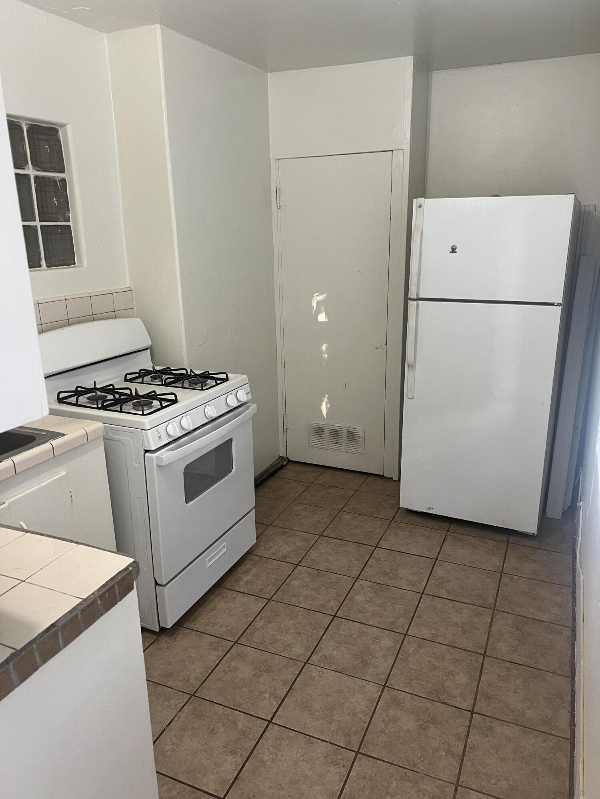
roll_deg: +2.3
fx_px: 601
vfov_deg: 67.3
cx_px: 300
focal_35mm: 26
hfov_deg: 53.1
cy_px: 400
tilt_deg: -14.8
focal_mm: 5.7
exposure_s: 1/60
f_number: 1.5
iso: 160
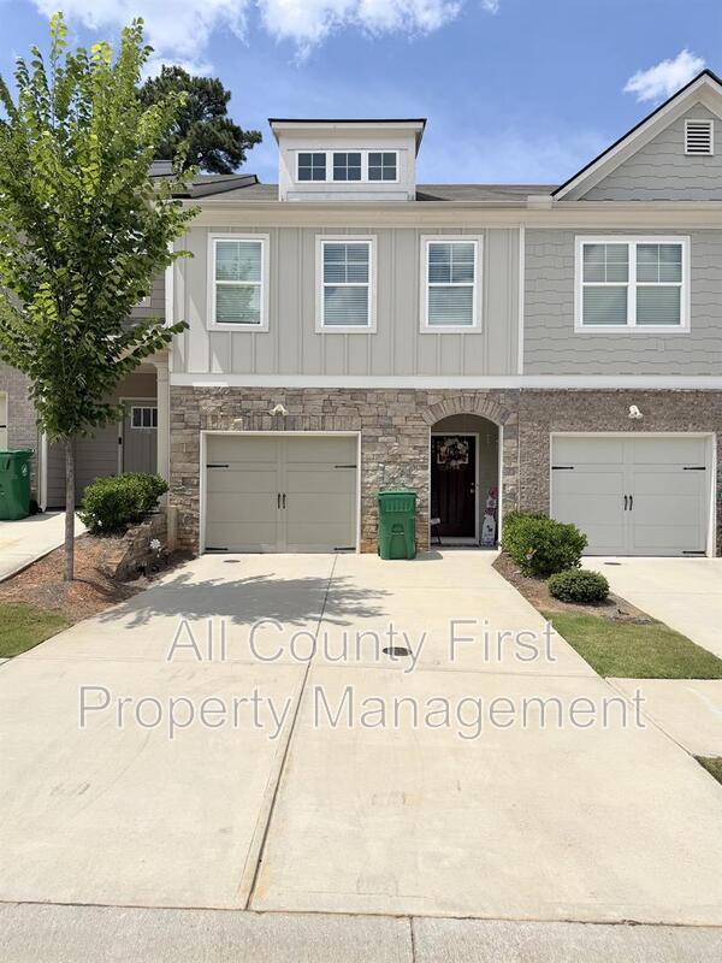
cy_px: 482
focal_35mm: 24
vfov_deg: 71.6
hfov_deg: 56.8
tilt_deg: +0.4
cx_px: 361
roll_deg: -1.0
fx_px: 667
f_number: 1.78
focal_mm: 6.76
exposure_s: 1/8130
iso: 80
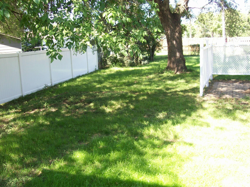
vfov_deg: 39.7
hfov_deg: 51.4
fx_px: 260
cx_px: 125
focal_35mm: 36
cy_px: 94
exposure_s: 1/145
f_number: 2.7
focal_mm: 6
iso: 80
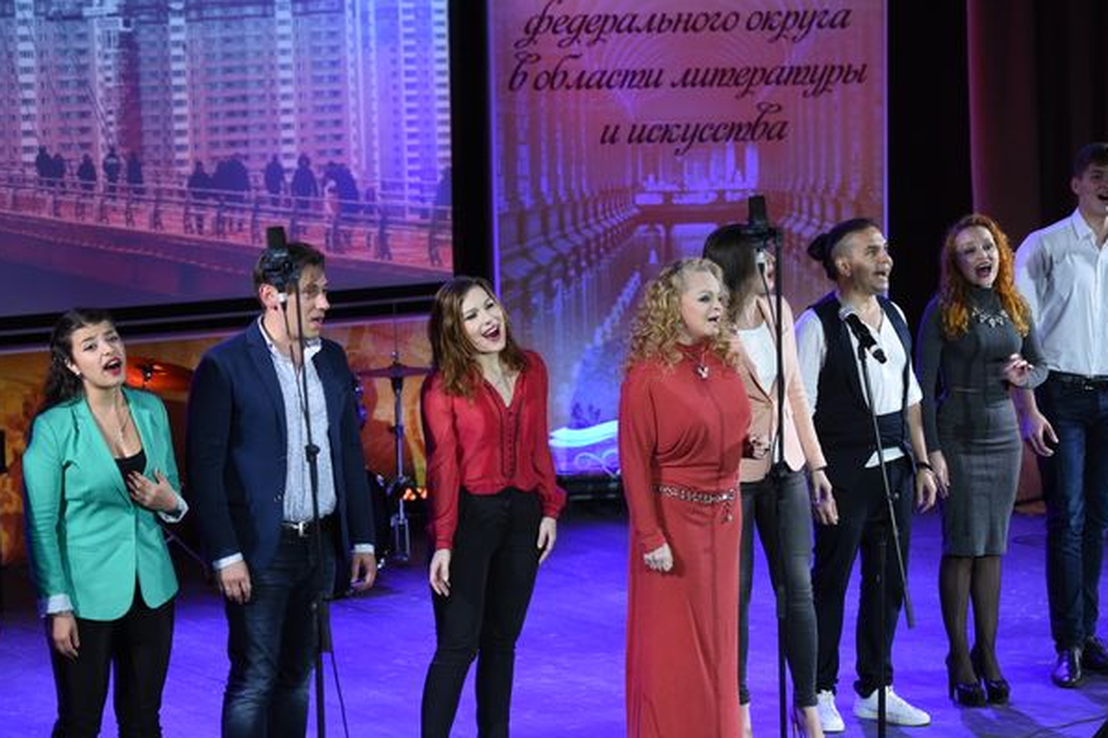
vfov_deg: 11.1
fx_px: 3783
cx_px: 641
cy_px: 428
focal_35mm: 123
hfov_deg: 16.7
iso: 5000
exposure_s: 1/1000
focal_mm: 105
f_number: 3.5
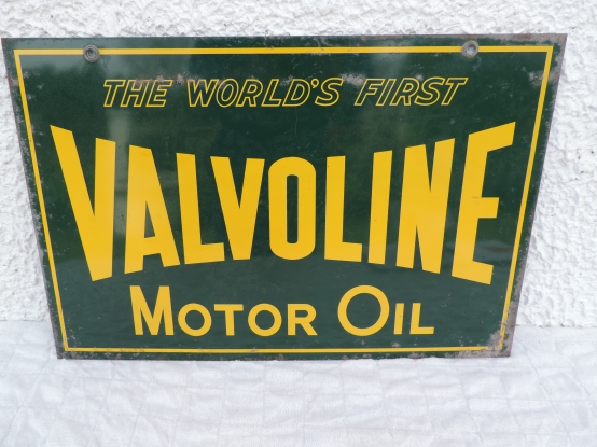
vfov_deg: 53.0
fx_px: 448
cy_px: 218
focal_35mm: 26
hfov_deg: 67.3
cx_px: 281
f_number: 3
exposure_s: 1/200
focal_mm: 4.3
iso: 80
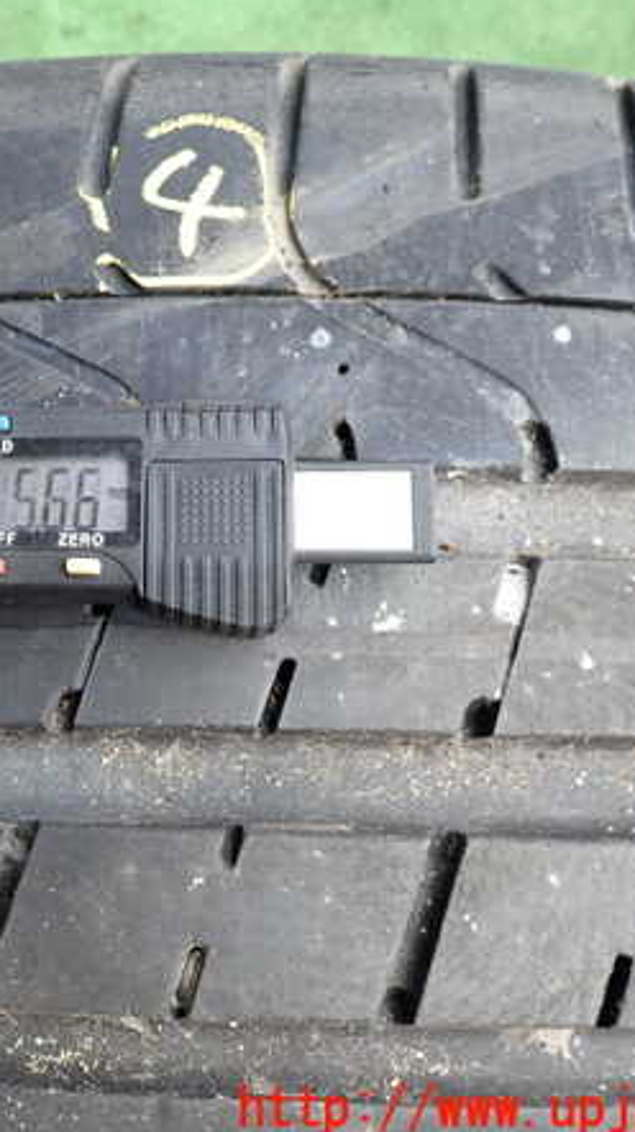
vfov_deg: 54.0
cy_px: 566
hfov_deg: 30.4
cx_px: 49
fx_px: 1110
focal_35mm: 37
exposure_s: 1/125
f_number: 2.8
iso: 100
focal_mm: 4.5
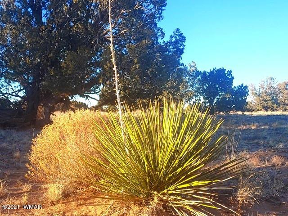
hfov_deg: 50.1
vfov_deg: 38.7
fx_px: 308
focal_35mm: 37
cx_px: 144
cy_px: 108
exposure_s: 1/769
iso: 50
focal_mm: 4.23
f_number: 1.5
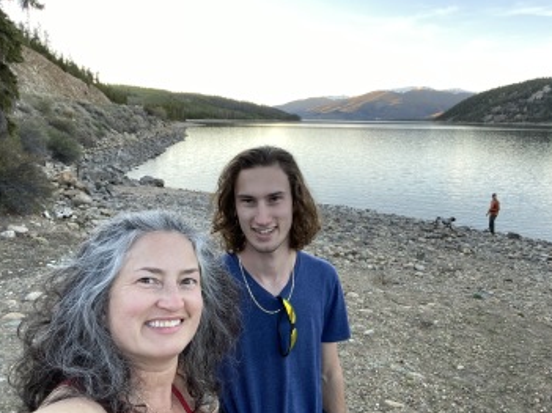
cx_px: 283
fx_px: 383
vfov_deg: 56.8
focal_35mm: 24
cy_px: 206
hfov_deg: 71.6
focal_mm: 2.71
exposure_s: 1/99
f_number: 2.2
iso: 100
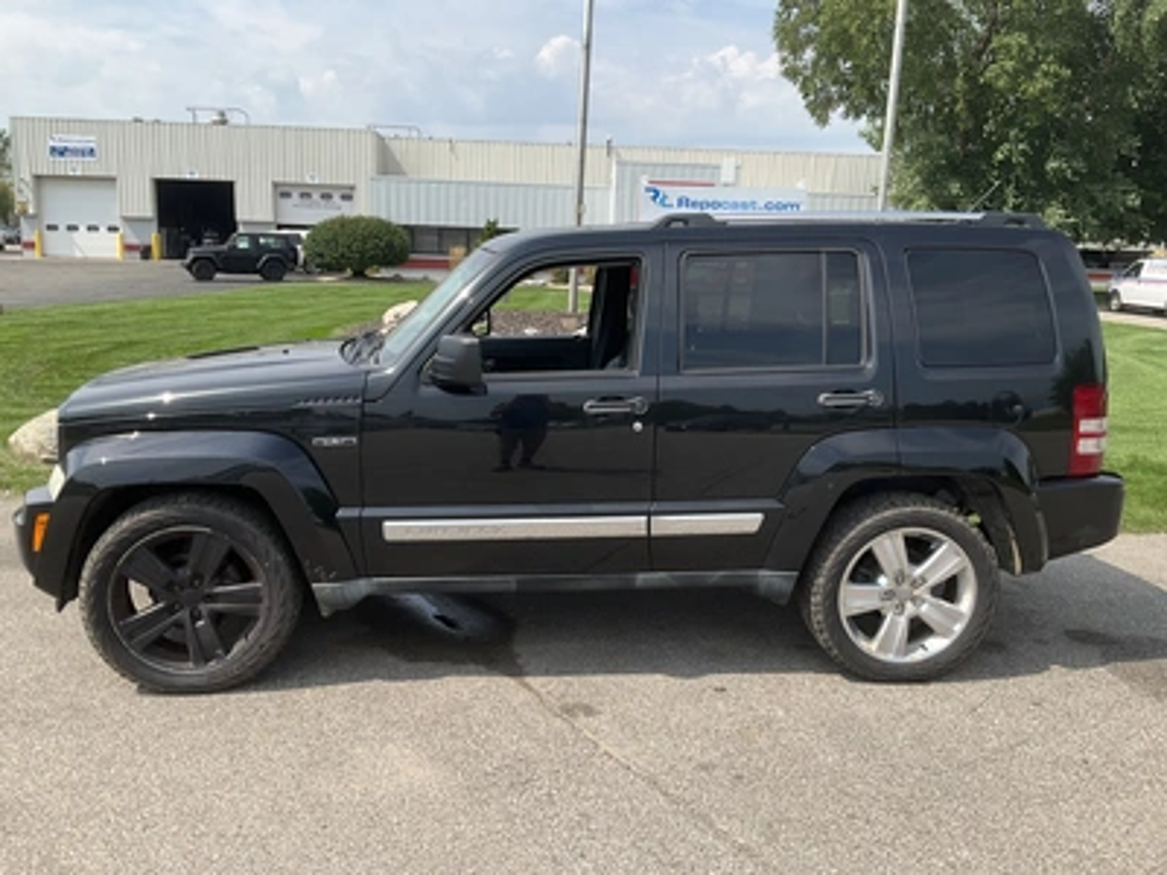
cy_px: 438
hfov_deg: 61.7
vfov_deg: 48.2
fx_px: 978
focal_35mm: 29
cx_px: 584
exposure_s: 1/1490
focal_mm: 3
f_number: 1.8
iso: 25
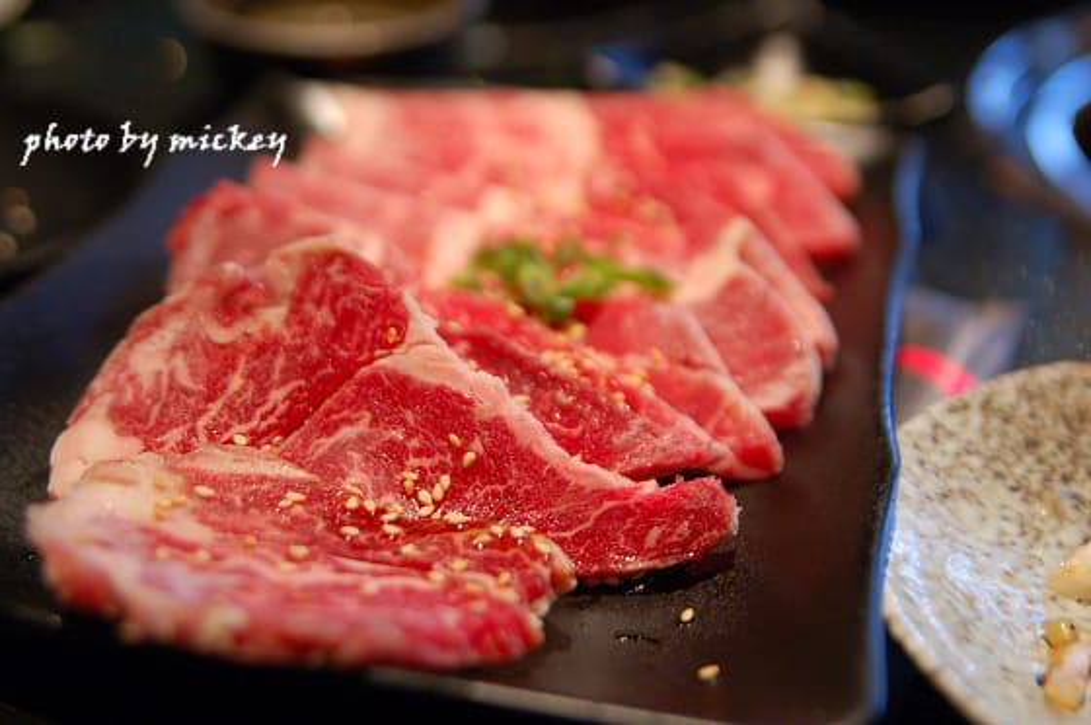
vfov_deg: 23.7
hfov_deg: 35.1
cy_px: 362
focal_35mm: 57
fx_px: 1725
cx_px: 546
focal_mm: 38
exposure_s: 1/60
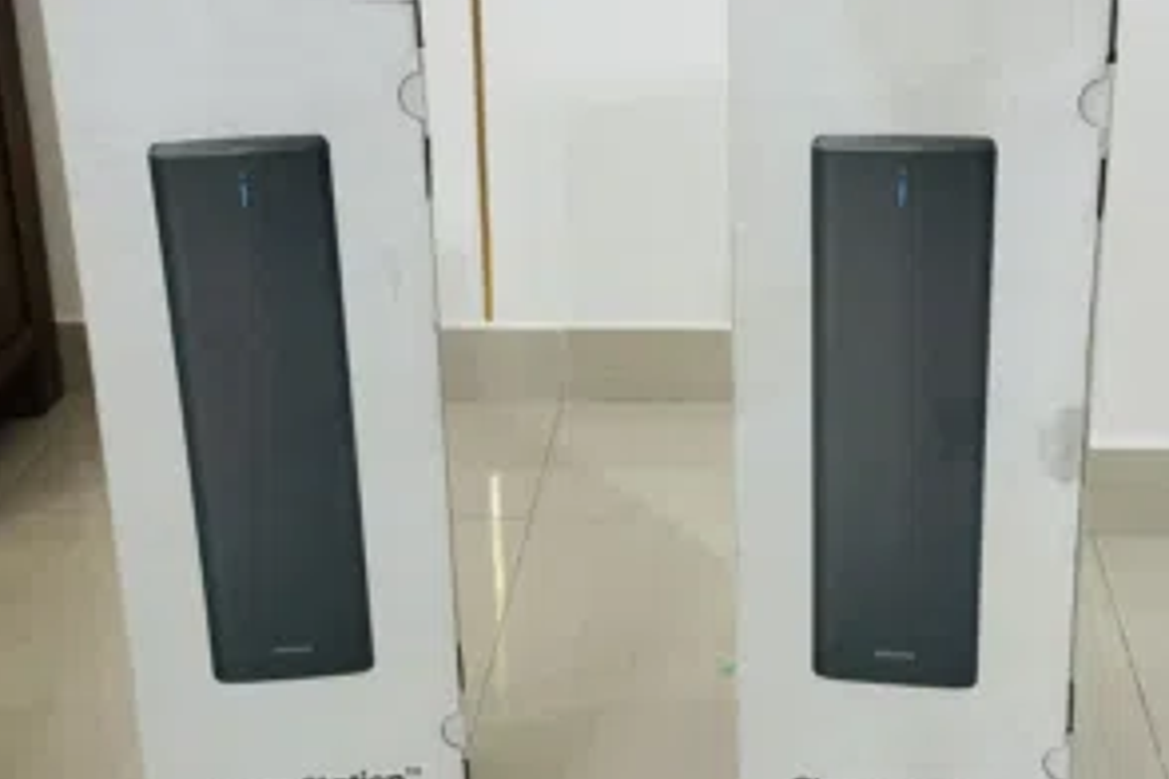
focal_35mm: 68
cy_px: 525
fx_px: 2208
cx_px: 581
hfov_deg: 29.7
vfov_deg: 19.9
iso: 250
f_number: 1.78
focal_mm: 6.86
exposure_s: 1/50
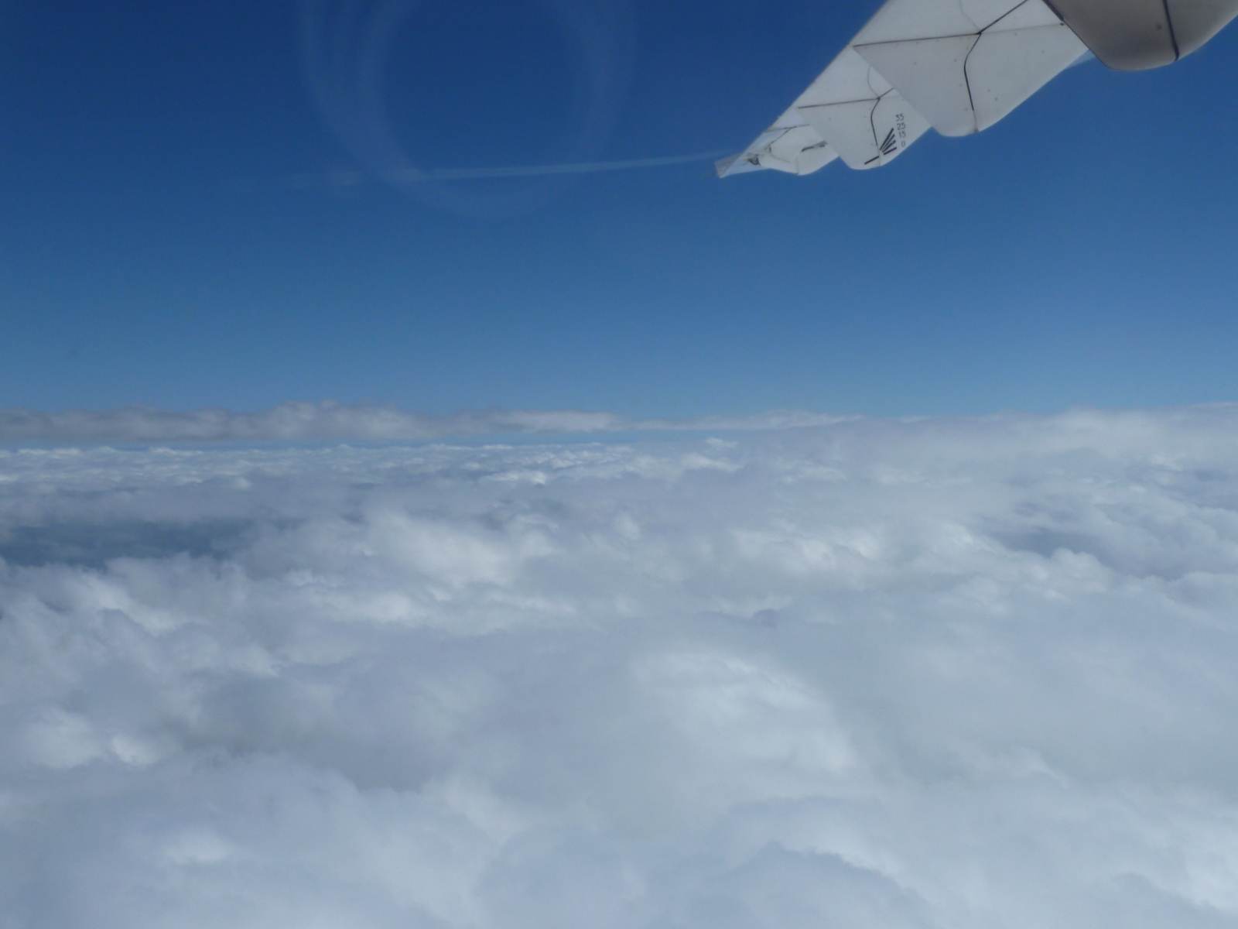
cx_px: 619
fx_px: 1252
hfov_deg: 52.6
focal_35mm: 35
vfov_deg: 40.7
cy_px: 464
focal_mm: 5.7
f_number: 6.3
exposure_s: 1/1000
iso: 80
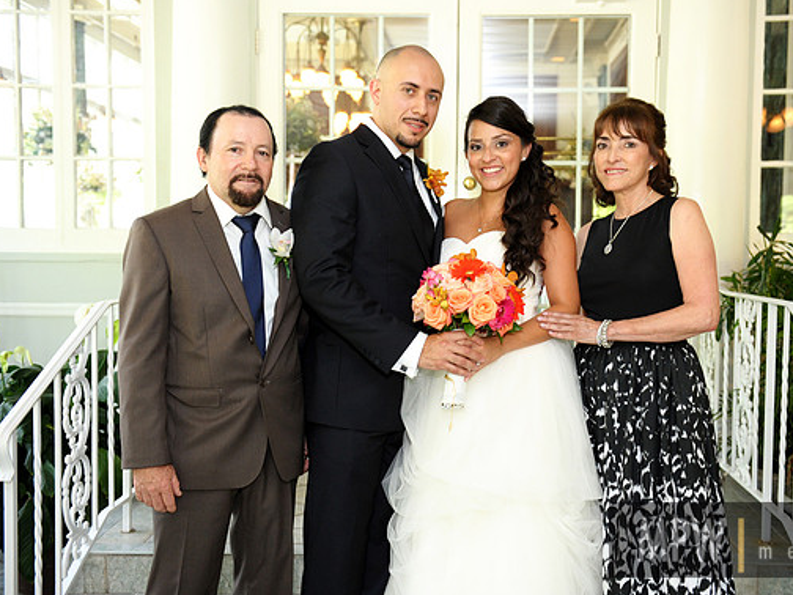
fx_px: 962
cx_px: 434
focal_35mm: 42
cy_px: 298
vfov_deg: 34.3
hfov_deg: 44.7
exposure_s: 1/160
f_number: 3.5
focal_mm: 38
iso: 1600
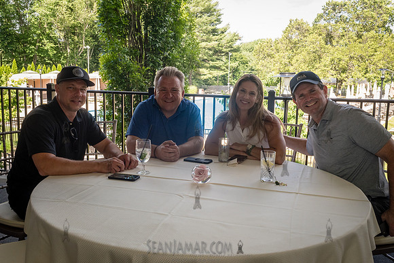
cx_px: 197
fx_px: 383
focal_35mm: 35
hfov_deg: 54.4
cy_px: 132
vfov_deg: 37.9
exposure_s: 1/200
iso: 1600
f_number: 11
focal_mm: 35
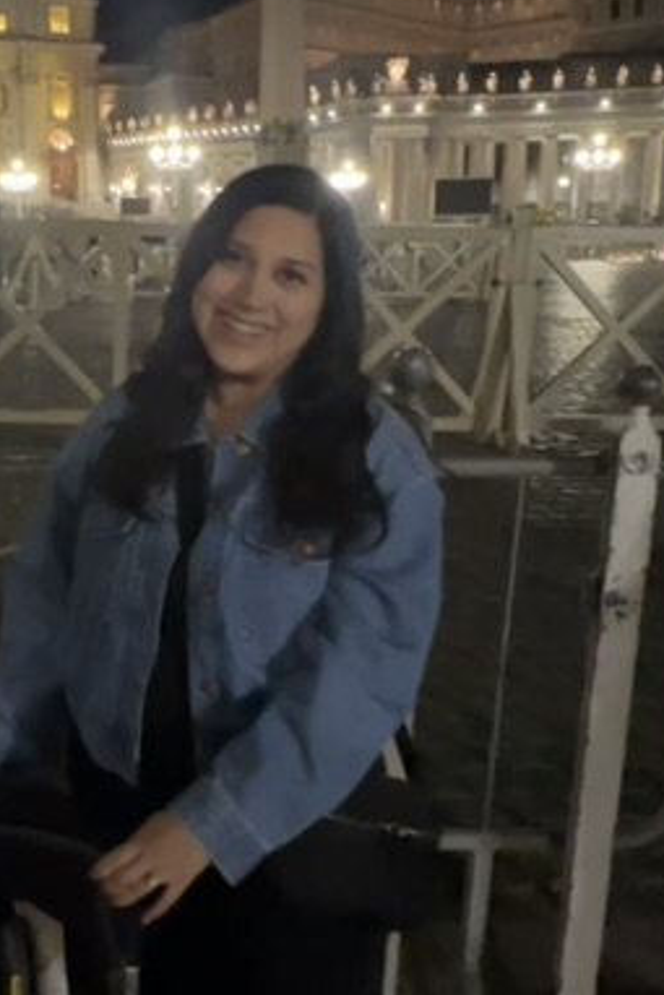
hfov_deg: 33.1
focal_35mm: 39
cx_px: 120
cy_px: 542
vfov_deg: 49.5
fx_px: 1078
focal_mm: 2.22
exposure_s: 1/26
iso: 2500
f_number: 2.2
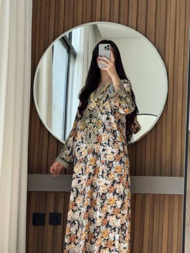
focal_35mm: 120
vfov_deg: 16.4
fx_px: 878
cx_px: 95
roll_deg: -2.2
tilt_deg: -16.1
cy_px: 126
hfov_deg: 12.4
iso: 50
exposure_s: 1/100
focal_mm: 15.66
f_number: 2.8
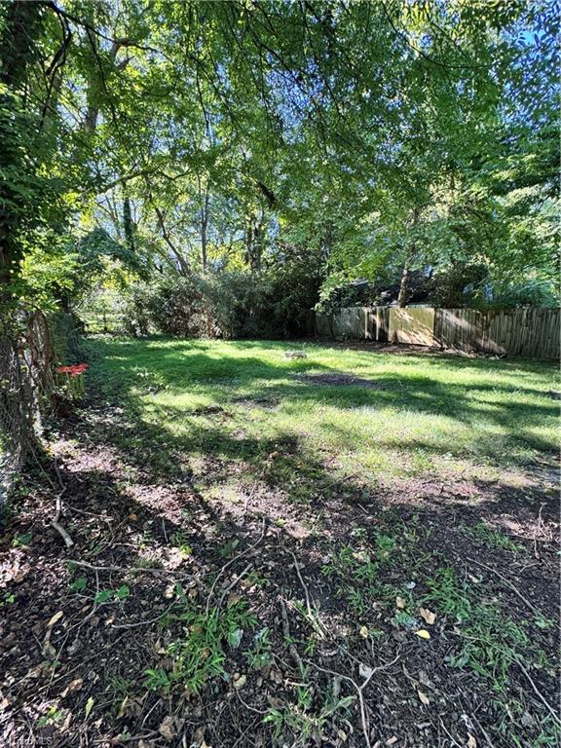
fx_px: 303
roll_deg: -0.2
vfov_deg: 102.1
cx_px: 280
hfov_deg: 85.7
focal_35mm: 14
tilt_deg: -11.4
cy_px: 374
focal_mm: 2.22
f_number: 2.2
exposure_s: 1/99
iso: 80
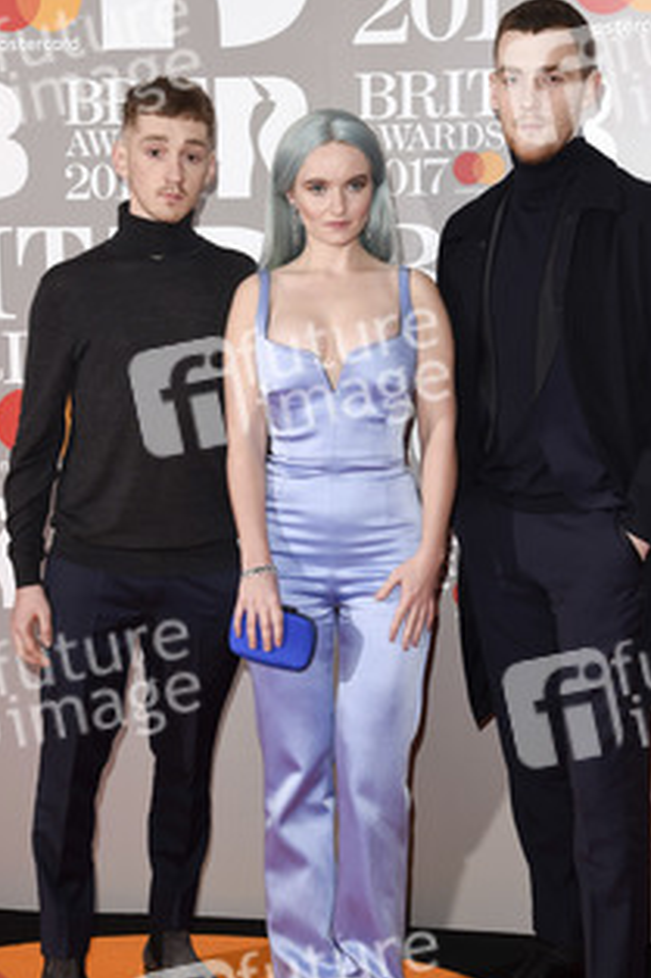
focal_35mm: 74
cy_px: 539
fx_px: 2009
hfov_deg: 18.4
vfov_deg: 27.3
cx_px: 382
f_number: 7.1
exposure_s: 1/250
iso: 400
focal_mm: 58
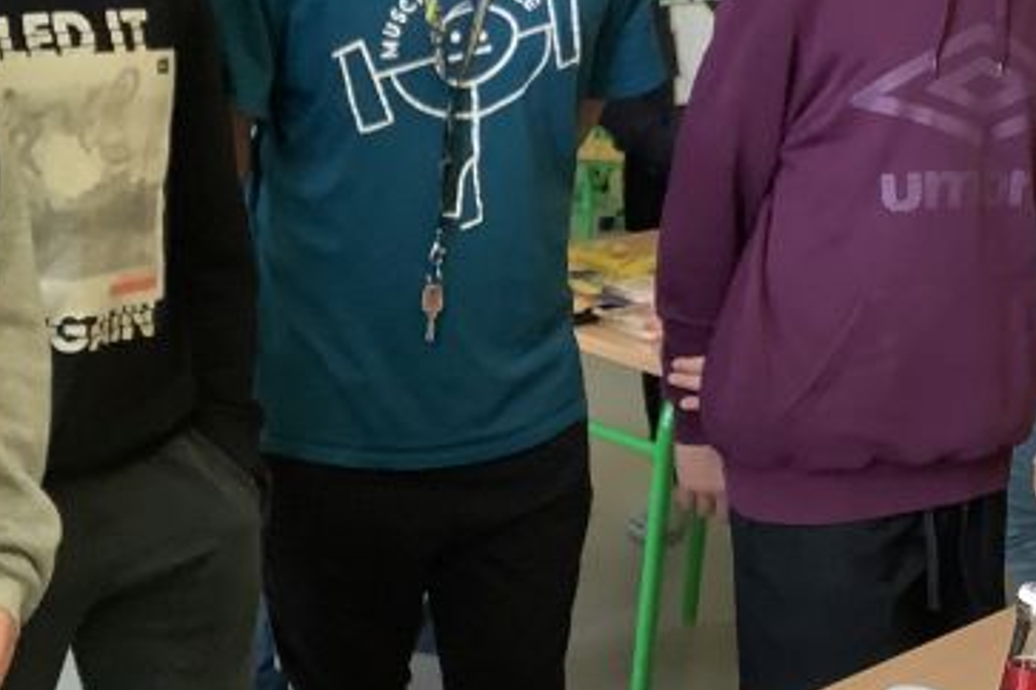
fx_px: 2043
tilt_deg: -14.6
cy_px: 342
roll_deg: -3.6
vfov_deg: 19.2
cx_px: 465
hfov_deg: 28.4
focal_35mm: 71
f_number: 2.4
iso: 160
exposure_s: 1/50
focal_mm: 3.3
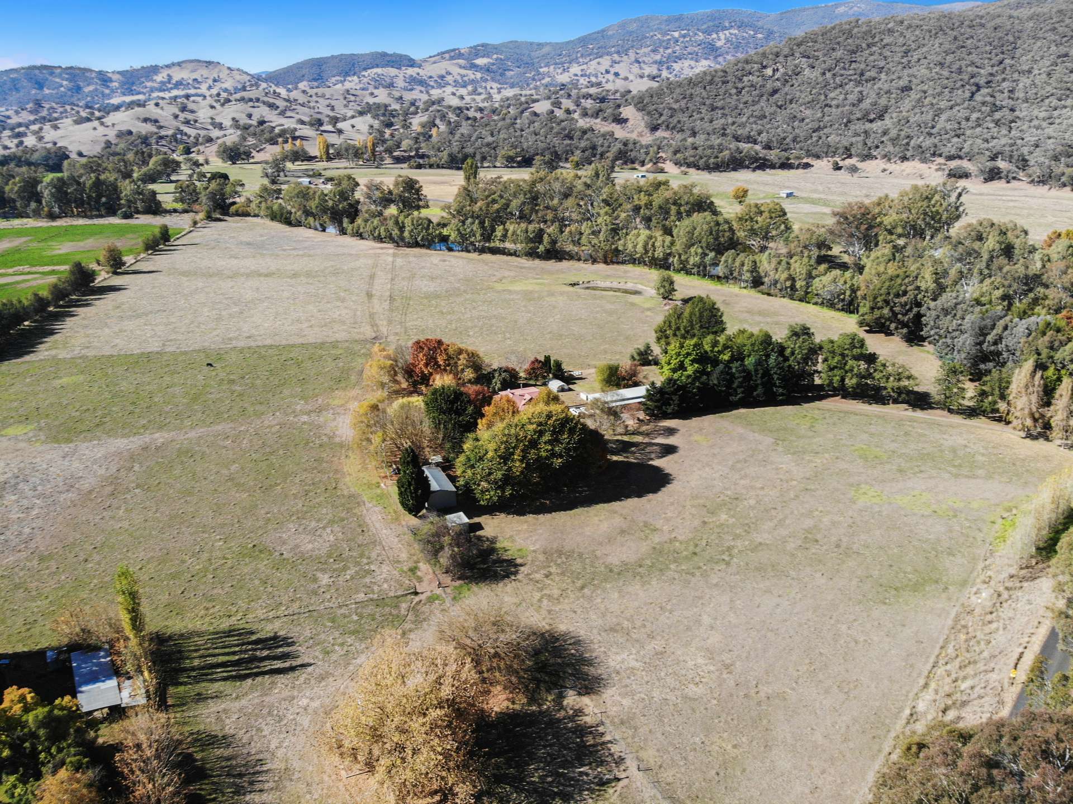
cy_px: 402
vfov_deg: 56.8
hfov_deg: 71.6
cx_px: 536
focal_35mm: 24
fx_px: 744
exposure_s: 1/640
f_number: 2.8
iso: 100
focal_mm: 4.5
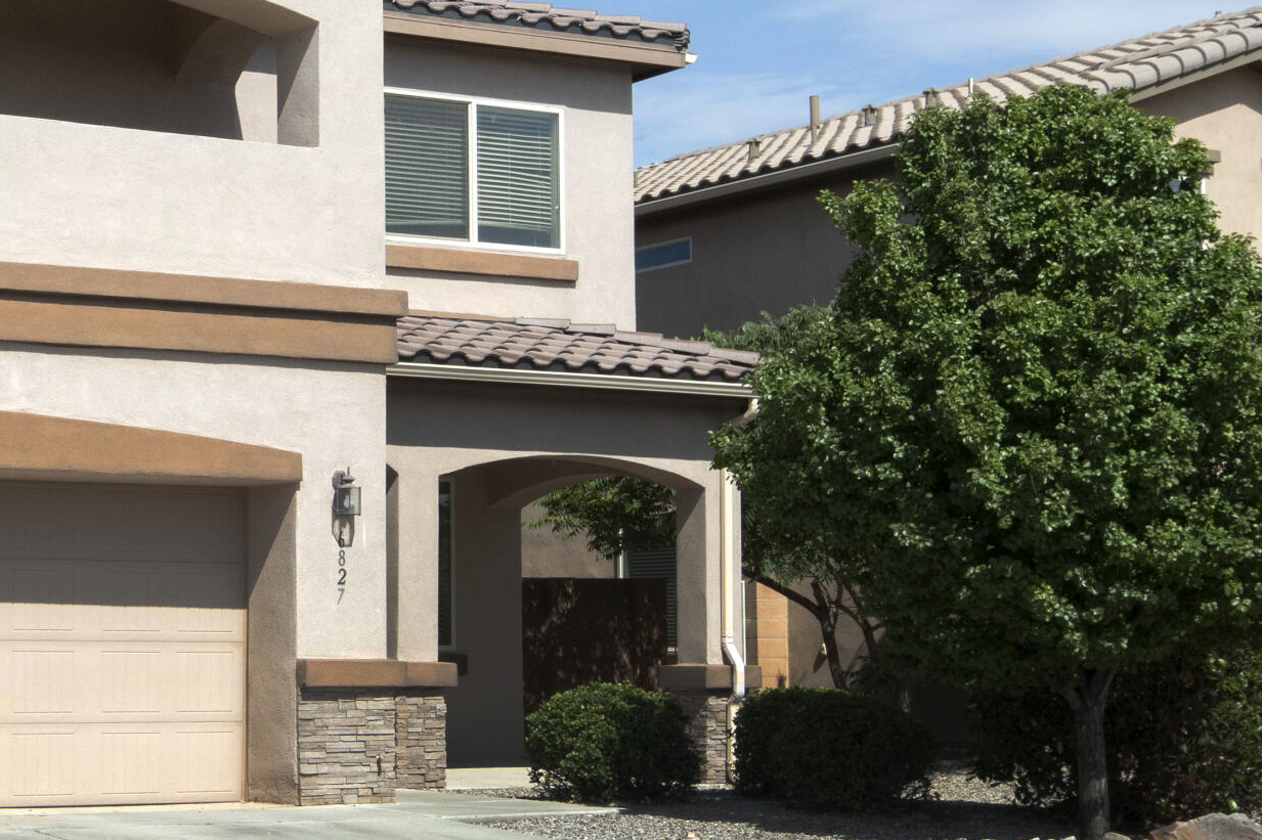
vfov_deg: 18.6
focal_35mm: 73
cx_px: -21
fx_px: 2558
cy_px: 312
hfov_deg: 26.2
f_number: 11
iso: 320
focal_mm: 20
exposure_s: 1/500
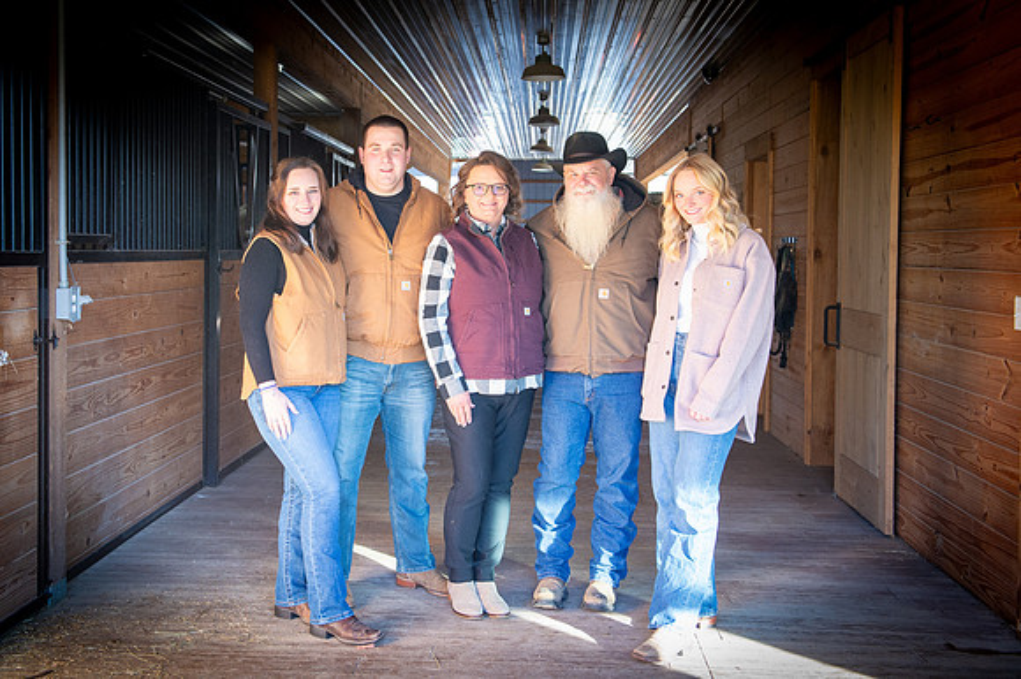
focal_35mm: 44
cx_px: 433
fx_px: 1241
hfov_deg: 44.6
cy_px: 288
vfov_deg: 30.6
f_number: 5
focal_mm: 38
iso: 1250
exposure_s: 1/60
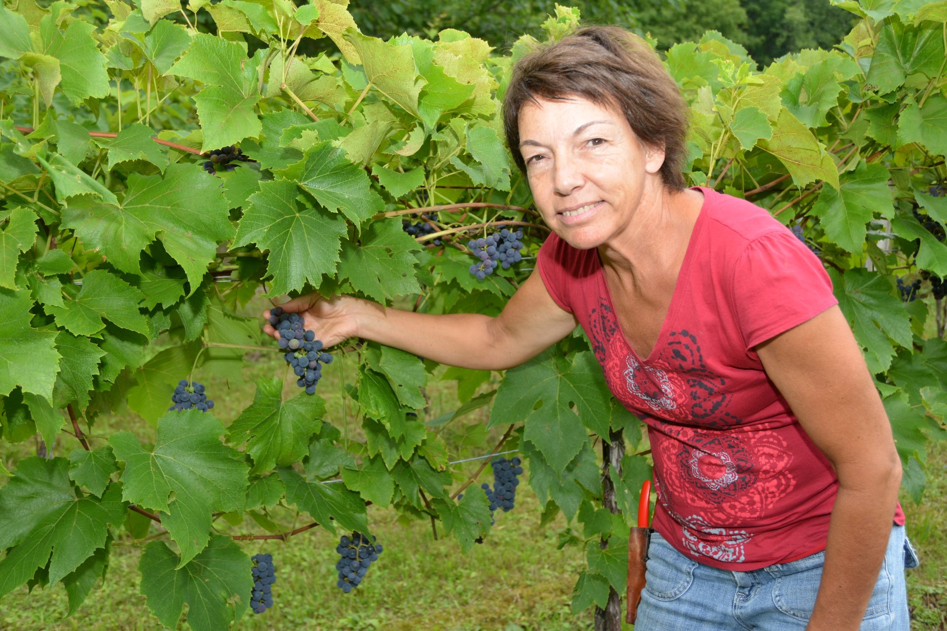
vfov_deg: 35.1
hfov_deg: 50.7
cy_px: 316
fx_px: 1000
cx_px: 474
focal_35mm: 38
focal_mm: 38
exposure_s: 1/250
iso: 500
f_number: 7.1
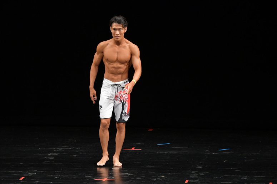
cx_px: 138
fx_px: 2192
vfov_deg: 4.8
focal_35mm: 285
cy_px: 92
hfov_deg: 7.2
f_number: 5.6
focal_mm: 190
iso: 3200
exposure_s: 1/400
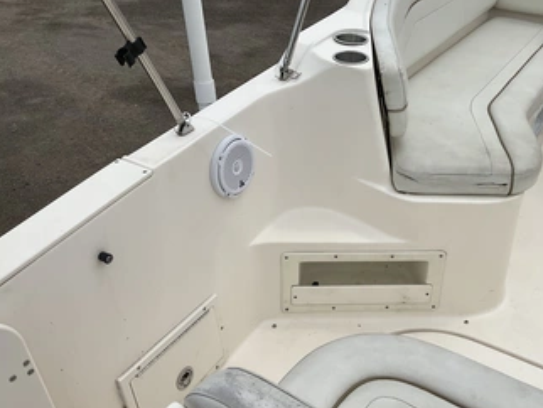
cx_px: 317
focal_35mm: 36
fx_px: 565
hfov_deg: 51.1
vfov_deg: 39.7
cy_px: 196
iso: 25
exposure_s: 1/4065
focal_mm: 3
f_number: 1.8
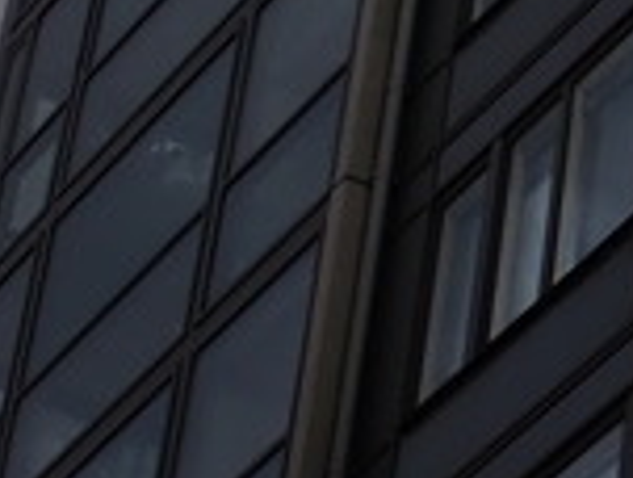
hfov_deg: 8.3
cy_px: -17
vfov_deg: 6.6
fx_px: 4106
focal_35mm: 224
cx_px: 1325
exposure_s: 1/320
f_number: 4.5
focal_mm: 9.61
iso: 100
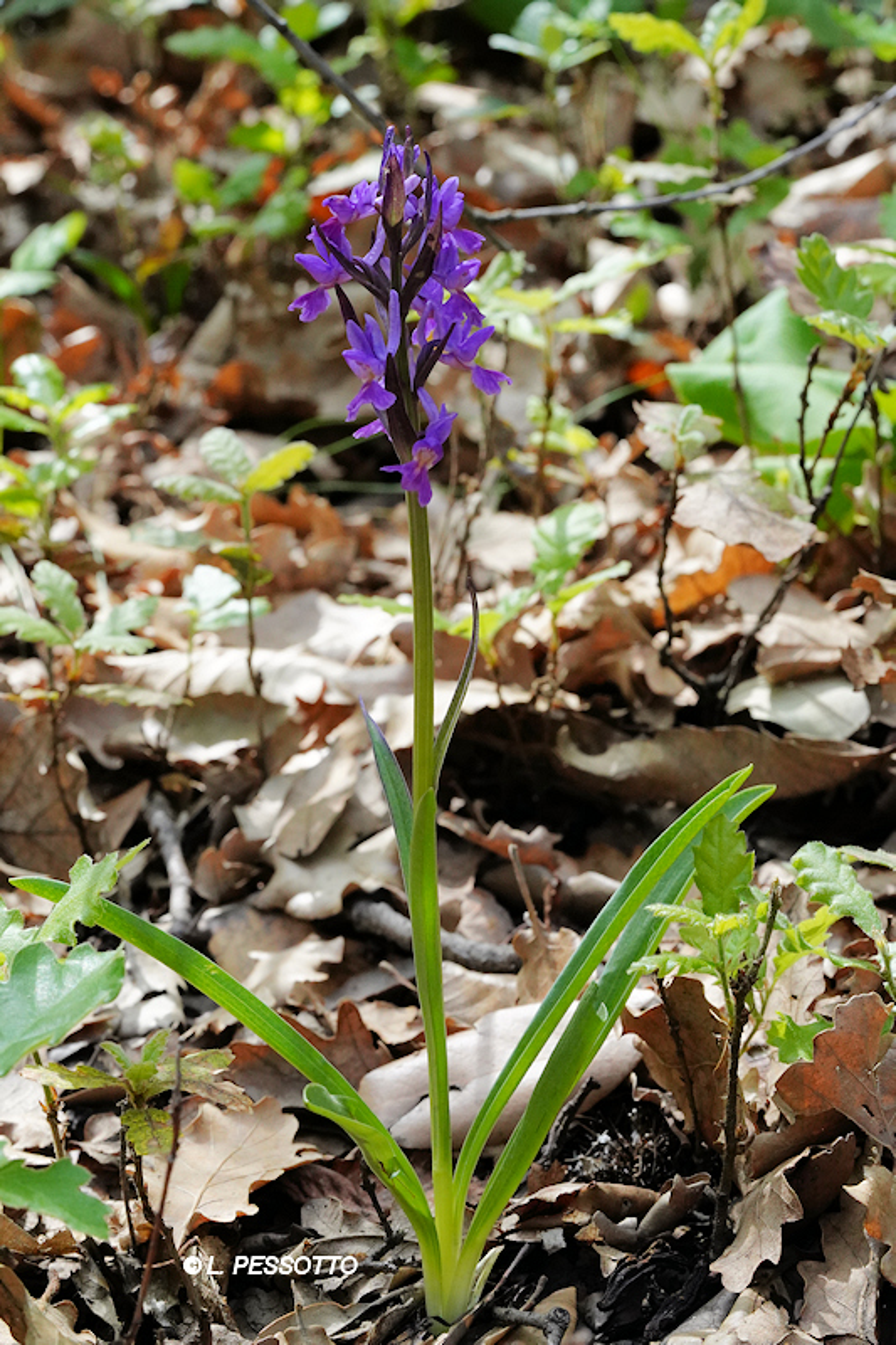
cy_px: 672
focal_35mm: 90
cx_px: 448
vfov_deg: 22.6
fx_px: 3361
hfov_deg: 15.2
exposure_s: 1/500
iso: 5000
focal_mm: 90
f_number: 16
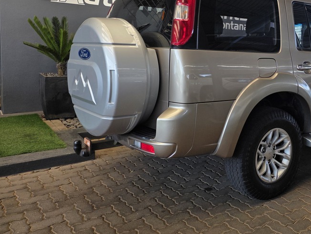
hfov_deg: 49.5
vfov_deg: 39.2
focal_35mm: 36
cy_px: 75
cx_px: 229
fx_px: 324
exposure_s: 1/359
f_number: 1.7
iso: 40
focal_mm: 6.25
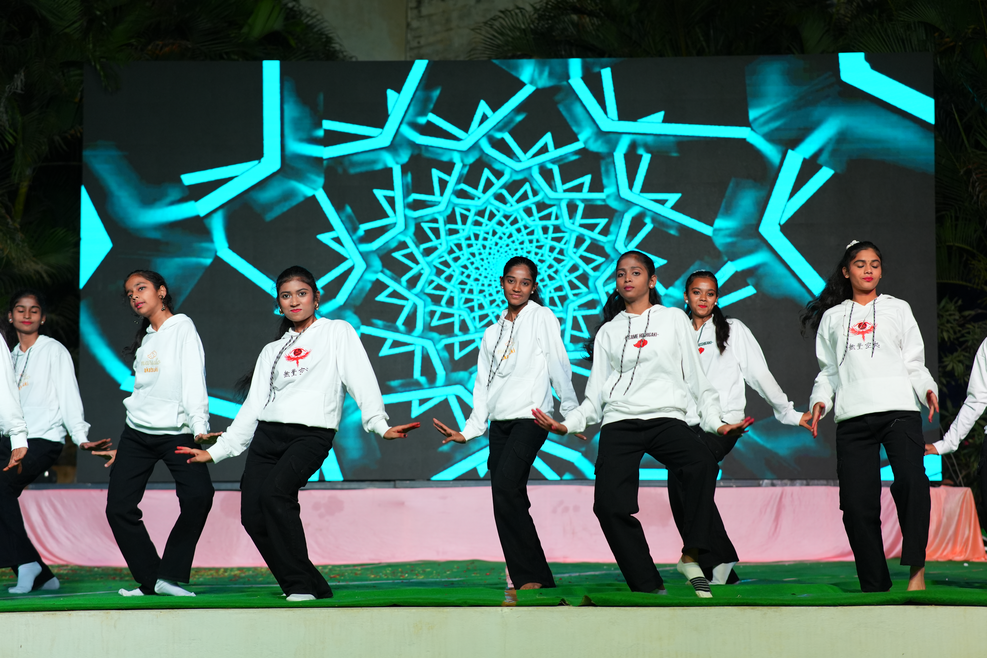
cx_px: 494
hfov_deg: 23.9
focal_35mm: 85
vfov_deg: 16.1
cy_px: 329
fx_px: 2330
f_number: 2.8
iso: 1250
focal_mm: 85
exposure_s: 1/400
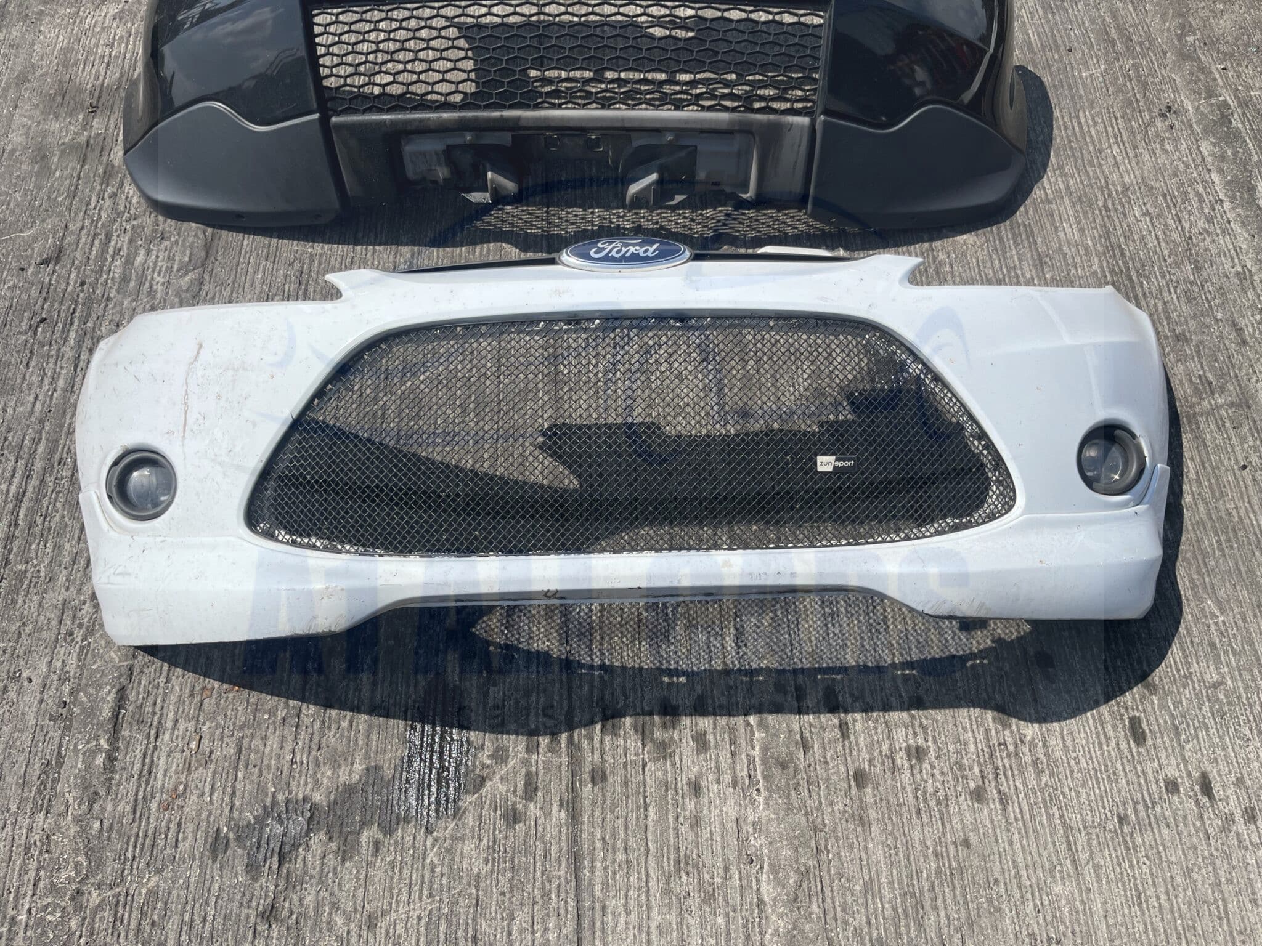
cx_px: 631
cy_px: 473
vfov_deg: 53.1
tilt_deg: -63.2
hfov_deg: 67.3
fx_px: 948
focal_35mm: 26
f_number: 1.6
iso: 50
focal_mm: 5.1
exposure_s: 1/5076
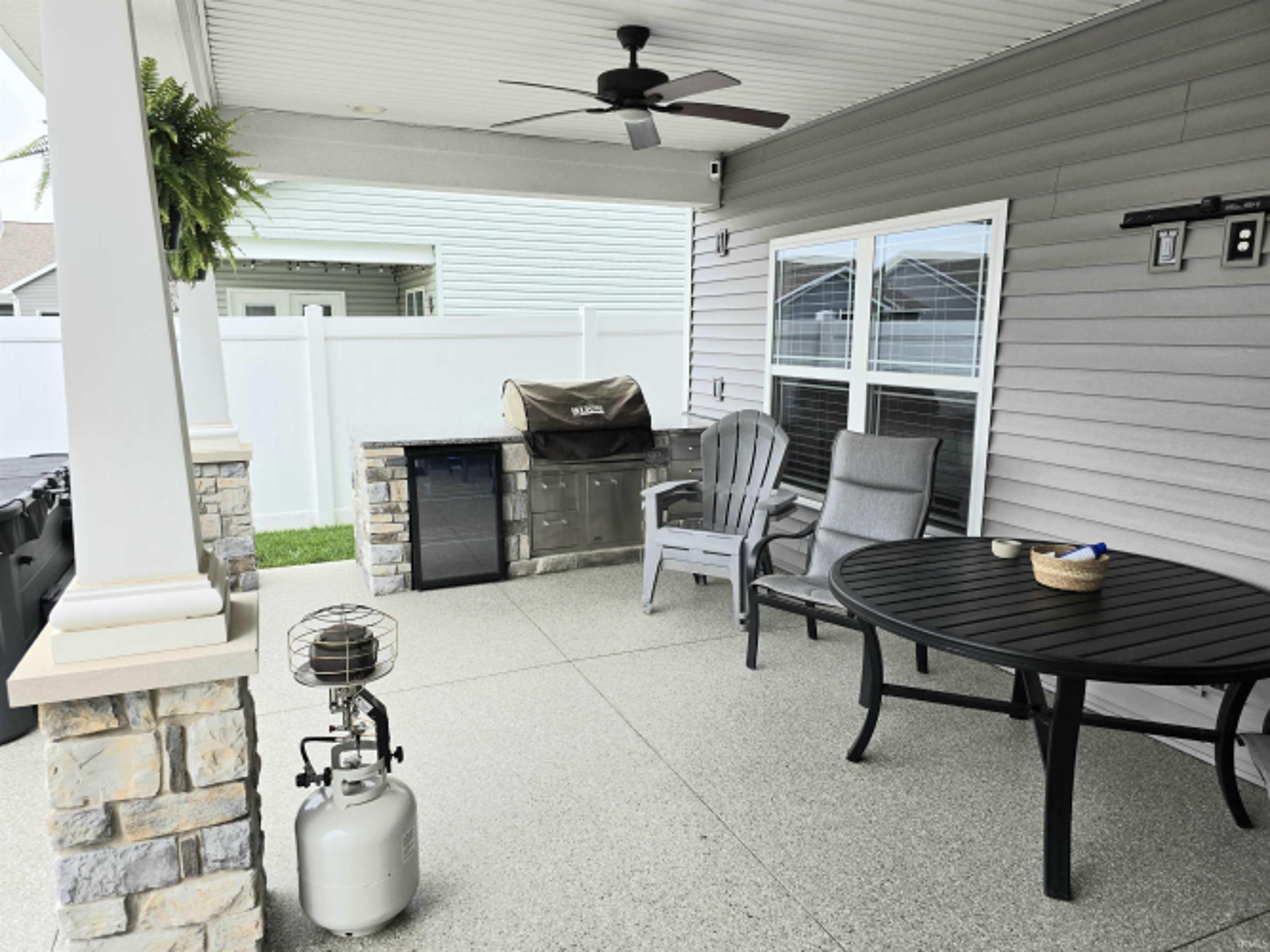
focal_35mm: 23
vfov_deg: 58.9
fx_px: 844
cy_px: 476
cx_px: 635
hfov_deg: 73.9
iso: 64
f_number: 1.7
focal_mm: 6.3
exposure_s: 1/182
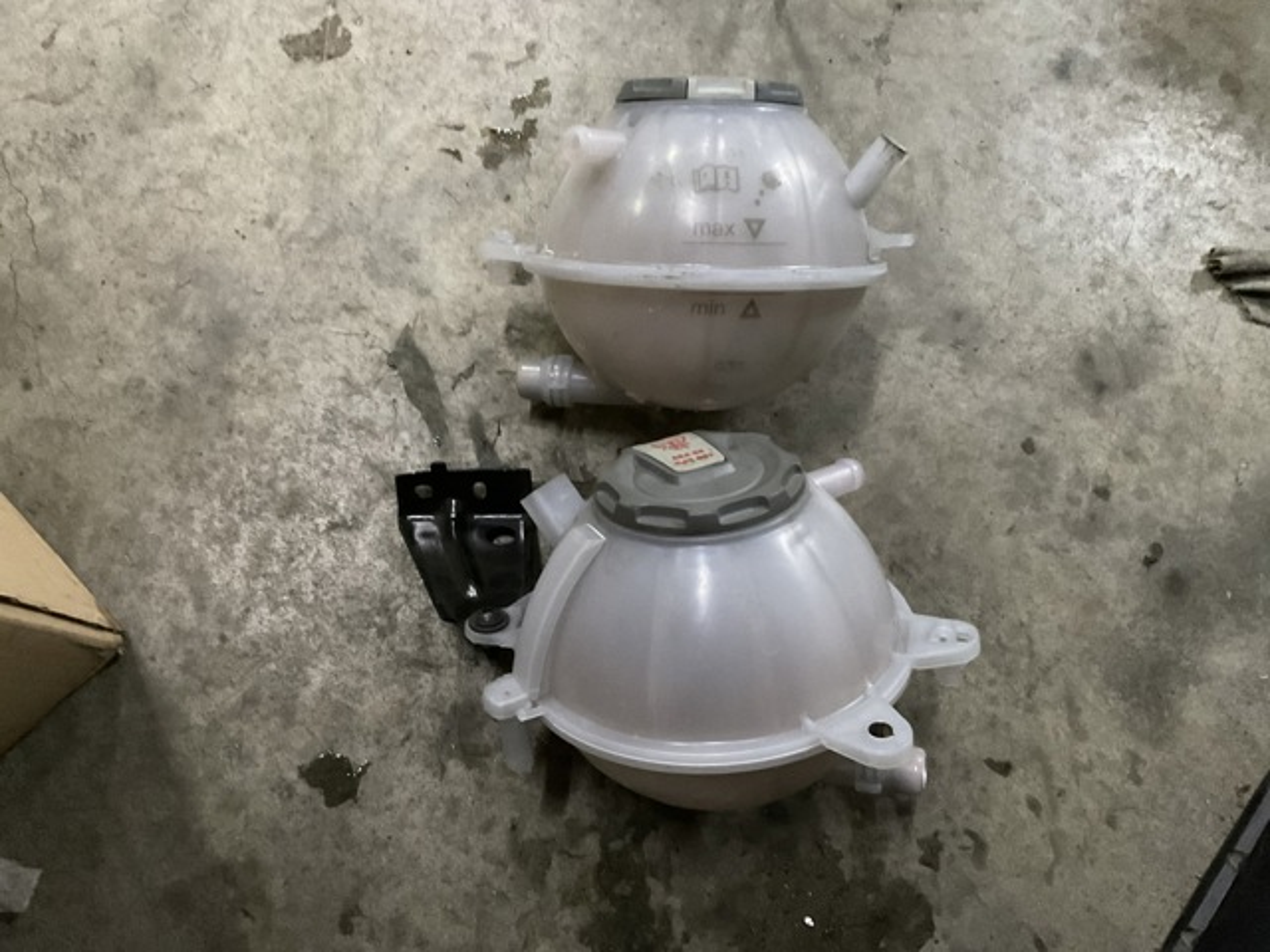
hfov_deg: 61.7
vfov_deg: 48.2
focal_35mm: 29
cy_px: 476
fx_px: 1064
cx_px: 635
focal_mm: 3
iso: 500
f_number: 1.8
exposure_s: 1/25
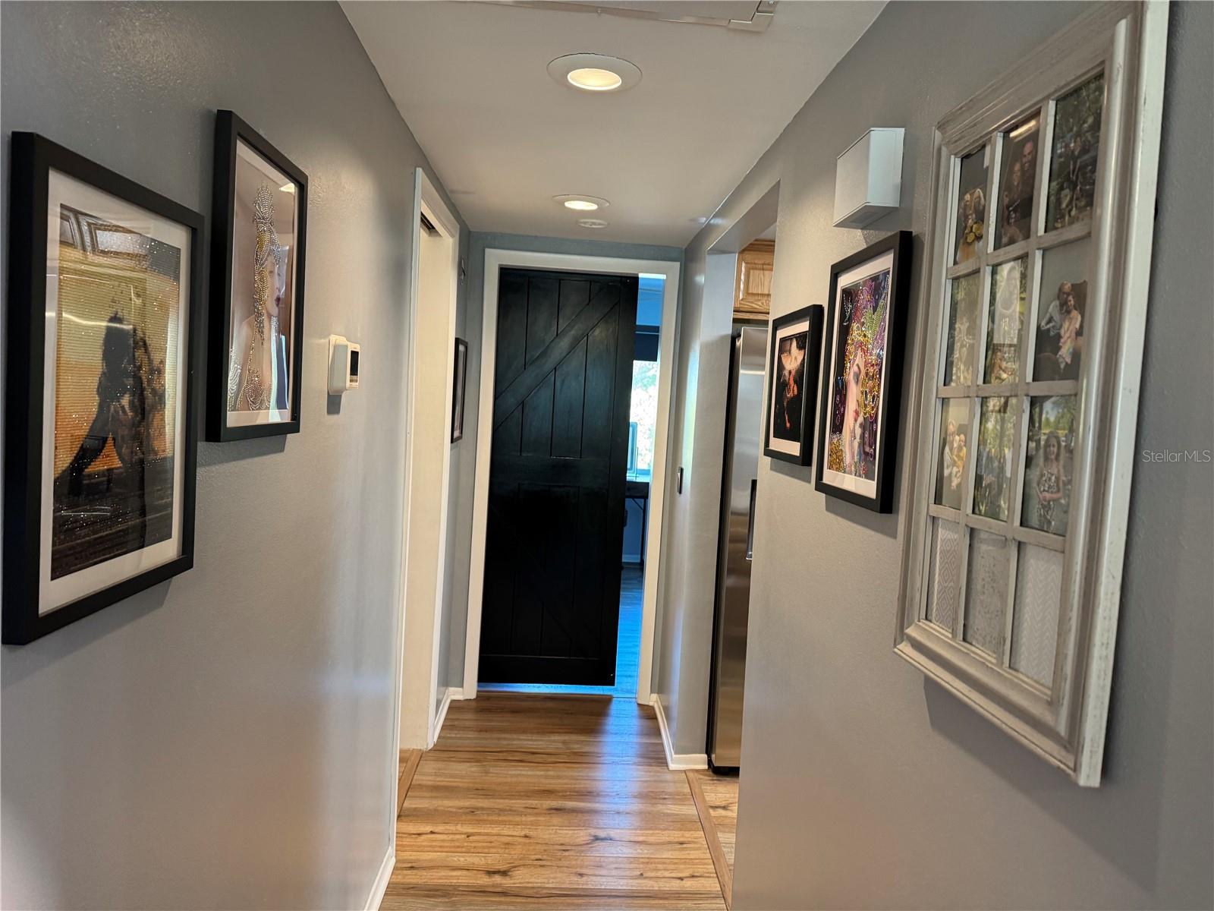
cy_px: 456
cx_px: 607
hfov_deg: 71.6
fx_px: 842
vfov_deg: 56.8
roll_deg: -2.4
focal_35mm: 24
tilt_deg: -4.8
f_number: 1.78
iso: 320
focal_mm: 6.76
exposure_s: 1/60
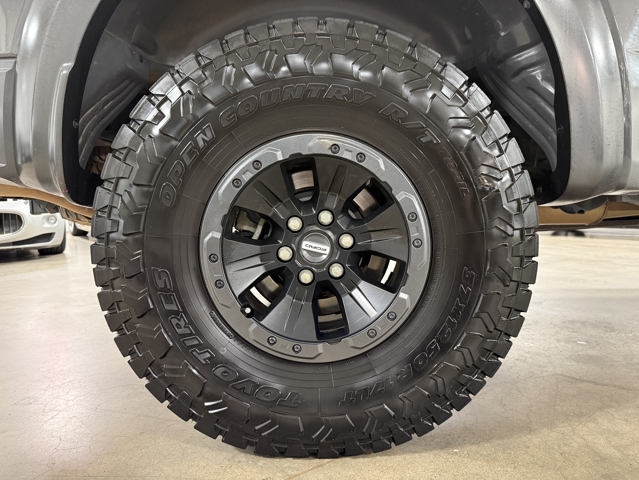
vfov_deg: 56.8
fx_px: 443
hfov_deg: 71.6
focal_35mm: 24
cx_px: 320
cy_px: 240
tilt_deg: -4.5
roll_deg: +1.0
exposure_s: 1/60
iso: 500
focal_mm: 6.76
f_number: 1.78
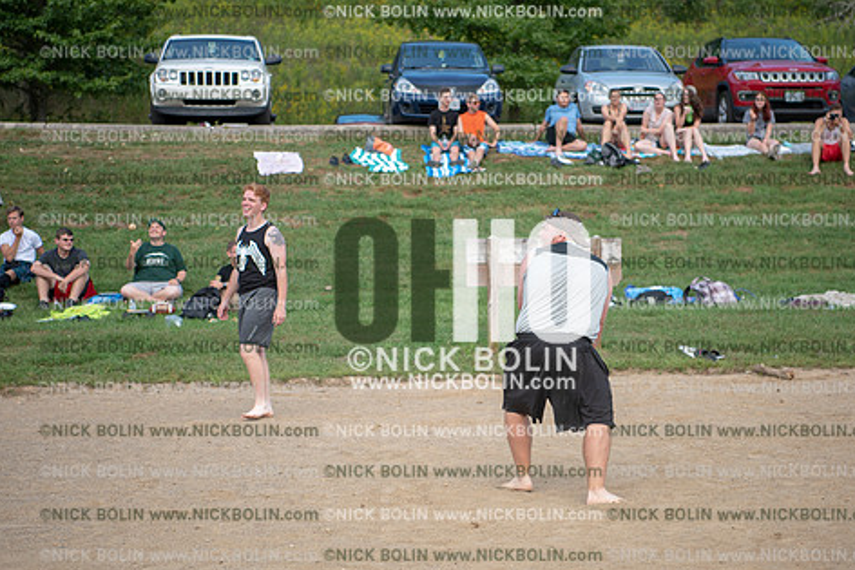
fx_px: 2043
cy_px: 305
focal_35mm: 86
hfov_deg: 23.6
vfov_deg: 15.9
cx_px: 462
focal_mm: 70
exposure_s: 1/320
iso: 160
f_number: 3.2
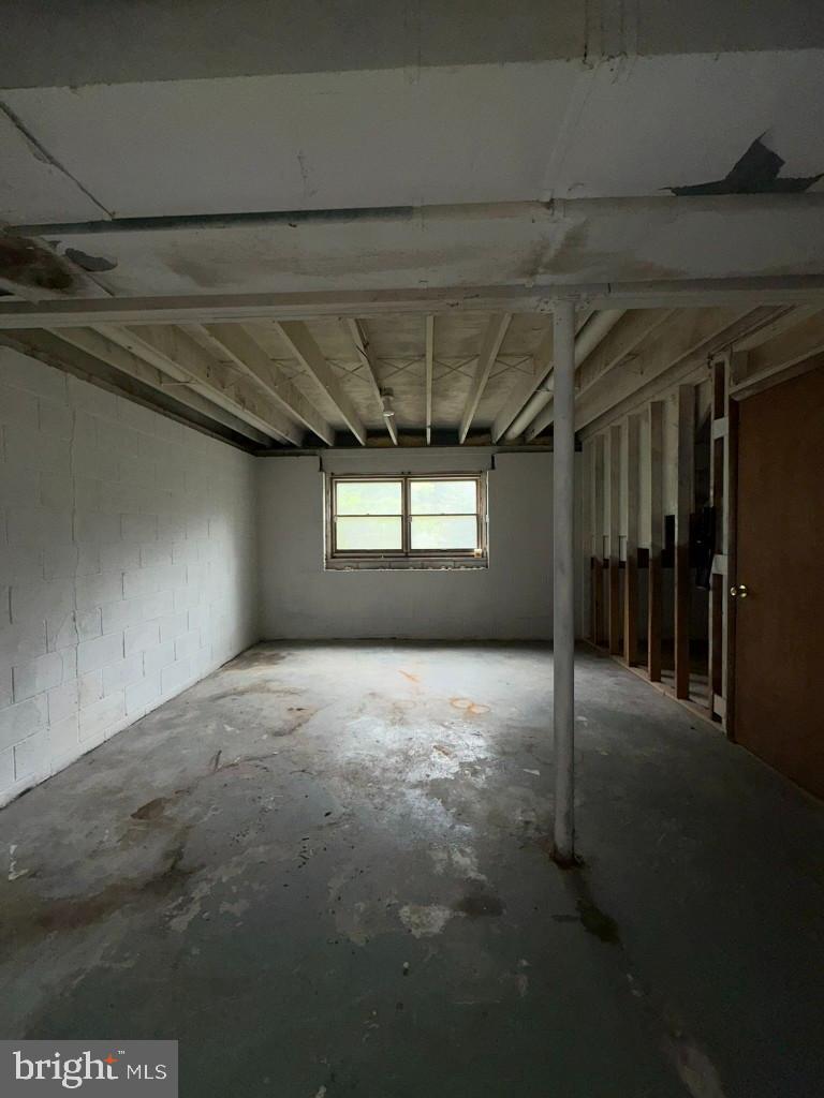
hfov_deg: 85.7
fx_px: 444
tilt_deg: -1.2
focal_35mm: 14
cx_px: 412
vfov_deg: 102.1
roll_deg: +0.4
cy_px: 549
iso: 50
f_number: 2.2
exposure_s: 1/88
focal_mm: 2.22
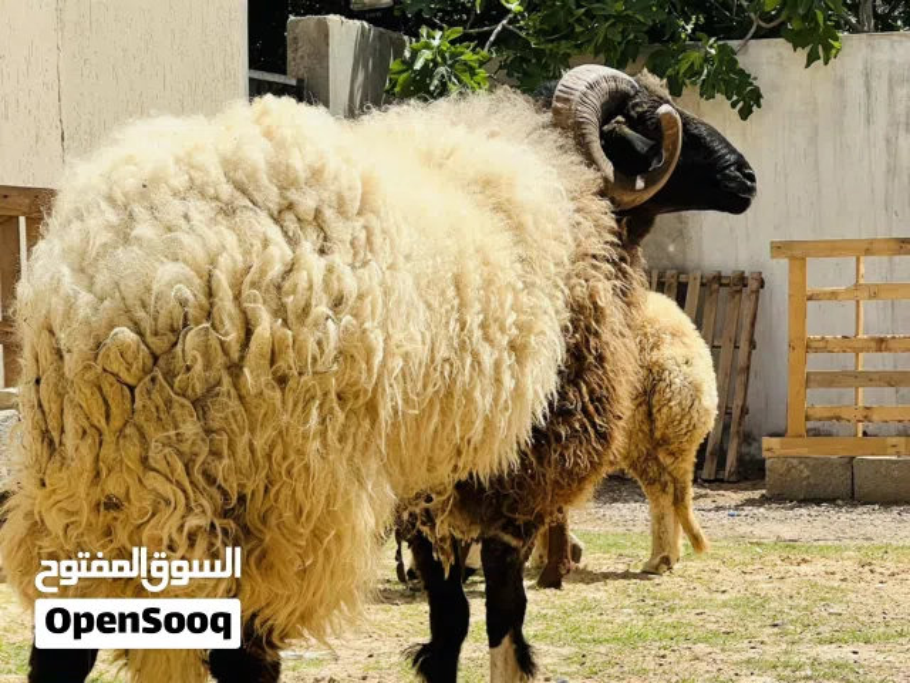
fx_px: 2024
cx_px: 455
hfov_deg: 25.3
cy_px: 342
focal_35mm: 77
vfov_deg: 19.1
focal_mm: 9
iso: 32
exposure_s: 1/834
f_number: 2.8
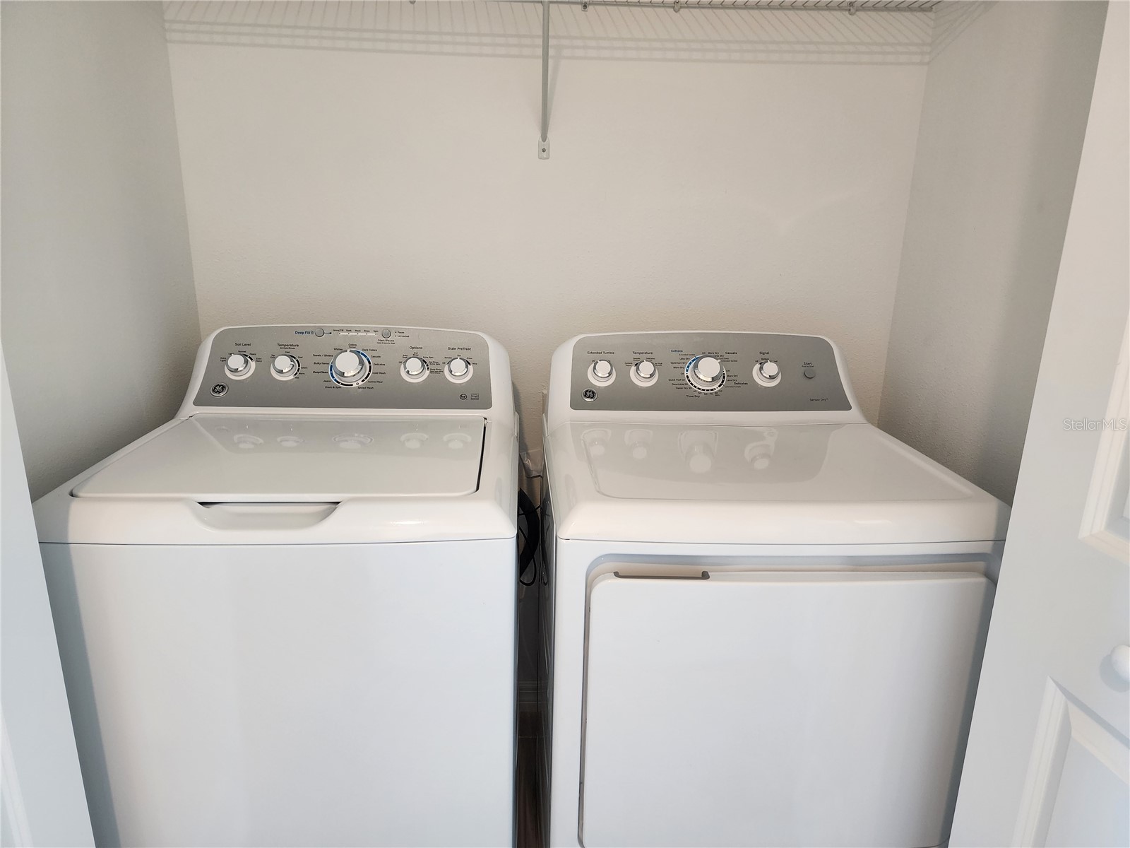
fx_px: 751
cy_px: 424
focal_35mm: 23
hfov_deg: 73.9
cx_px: 565
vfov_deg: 58.9
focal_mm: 6.4
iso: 320
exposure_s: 1/120
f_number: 1.8
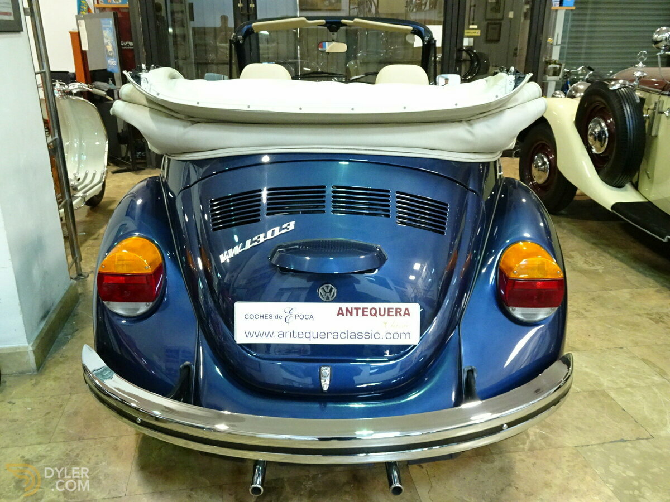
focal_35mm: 29
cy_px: 251
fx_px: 561
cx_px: 335
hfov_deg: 61.7
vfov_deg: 48.2
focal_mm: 4.92
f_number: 3.5
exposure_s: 1/15
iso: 800
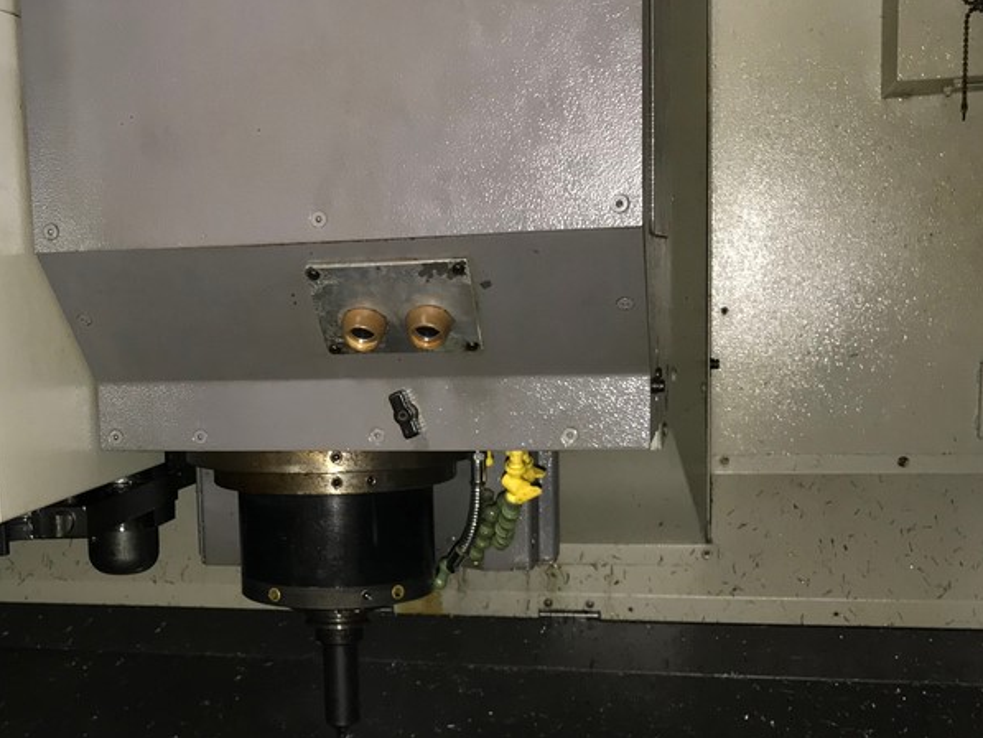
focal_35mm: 54
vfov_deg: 26.8
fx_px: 1534
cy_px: 521
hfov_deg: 34.7
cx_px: 234
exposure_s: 1/16
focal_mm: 3.99
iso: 50
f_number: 1.8
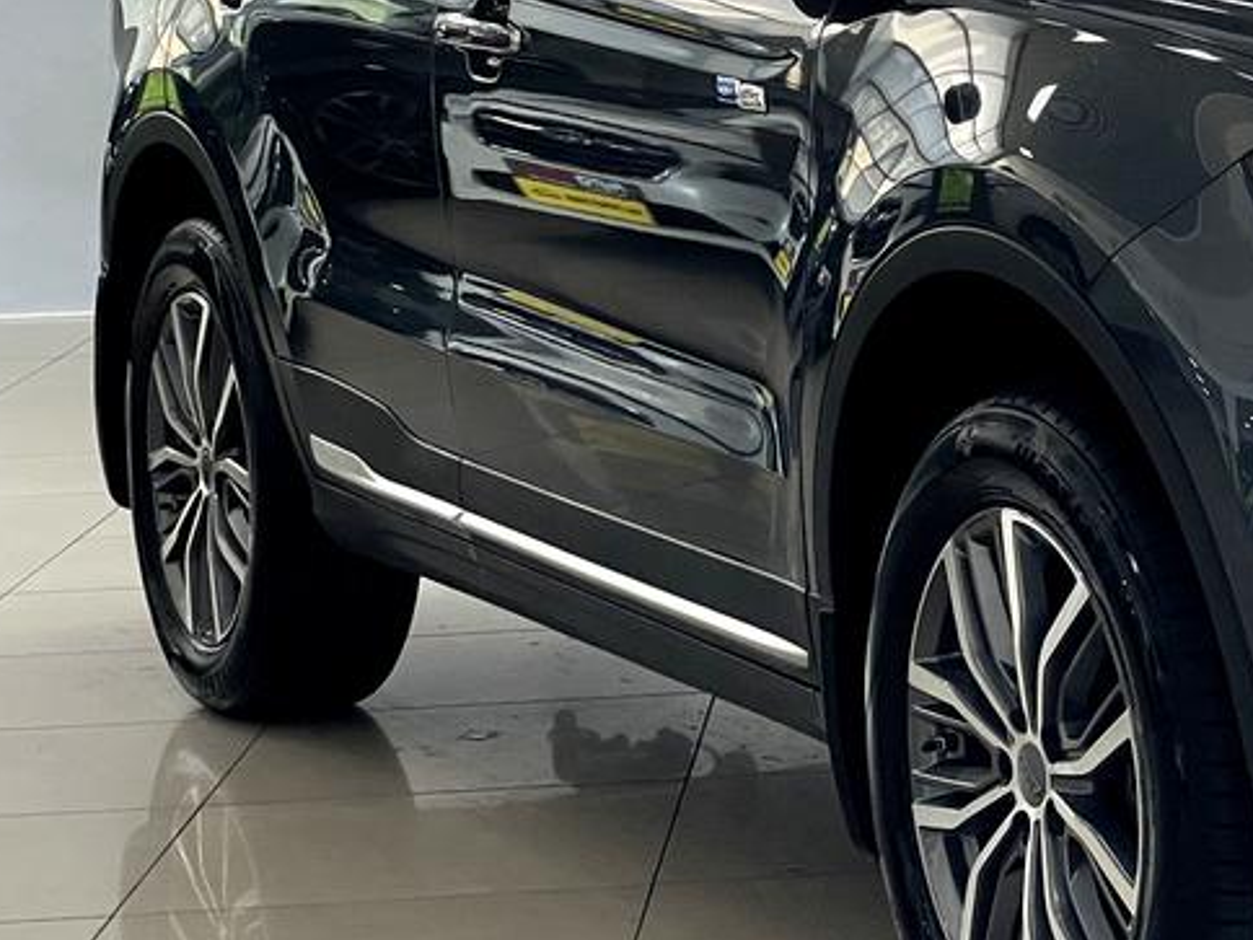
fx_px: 4669
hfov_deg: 14.8
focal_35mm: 129
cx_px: 1512
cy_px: 205
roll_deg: +2.4
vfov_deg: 11.5
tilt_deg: -3.6
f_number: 2
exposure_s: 1/99
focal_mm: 6
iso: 80
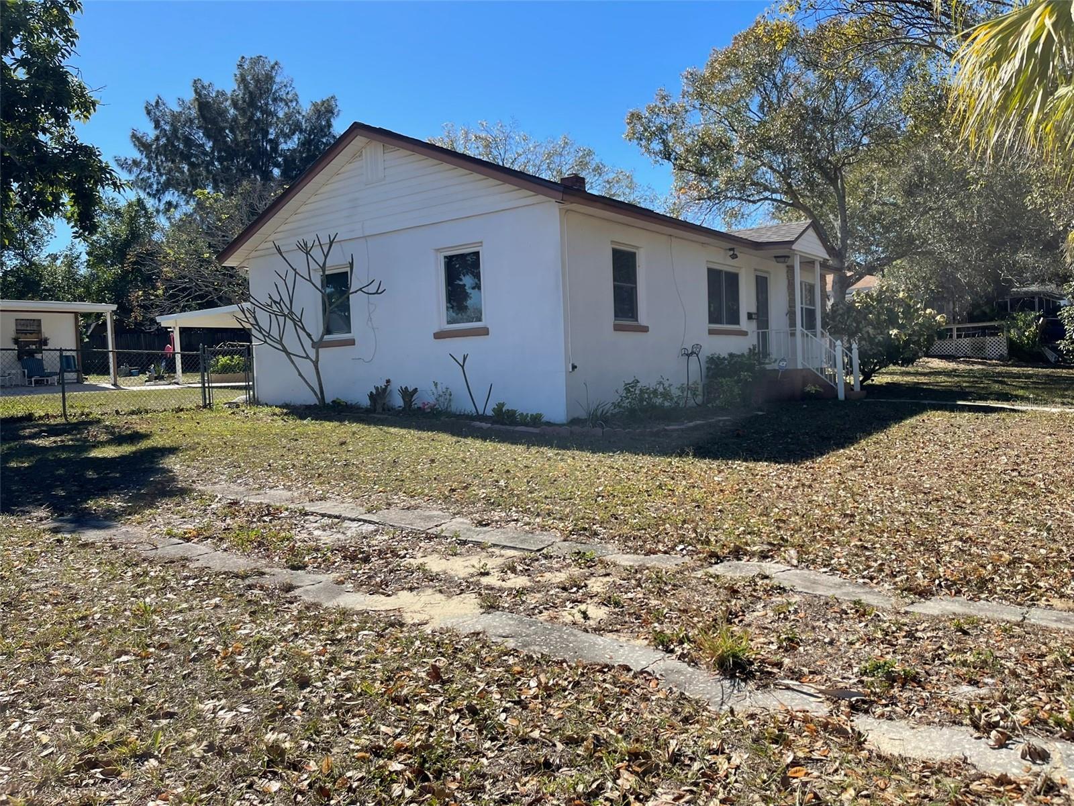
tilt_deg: -1.4
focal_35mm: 25
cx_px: 537
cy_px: 403
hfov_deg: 69.4
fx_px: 776
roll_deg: +1.5
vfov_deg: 54.9
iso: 32
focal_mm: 5.1
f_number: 1.6
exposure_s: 1/2123
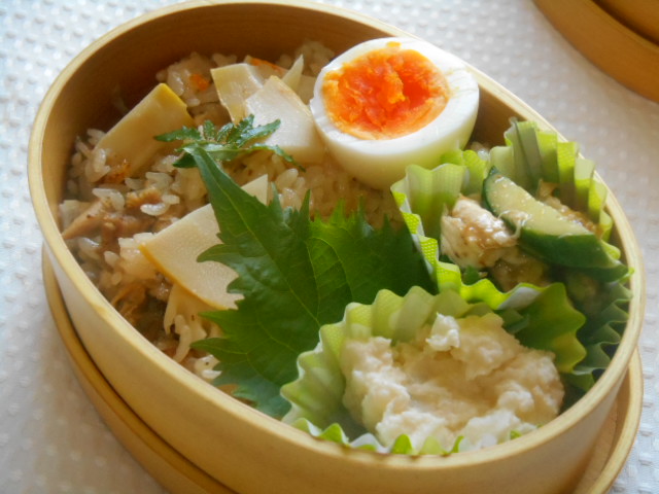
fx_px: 1161
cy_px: 247
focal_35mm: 61
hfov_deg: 31.7
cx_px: 330
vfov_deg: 24.0
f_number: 4.4
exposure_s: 1/80
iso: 800
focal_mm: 10.9
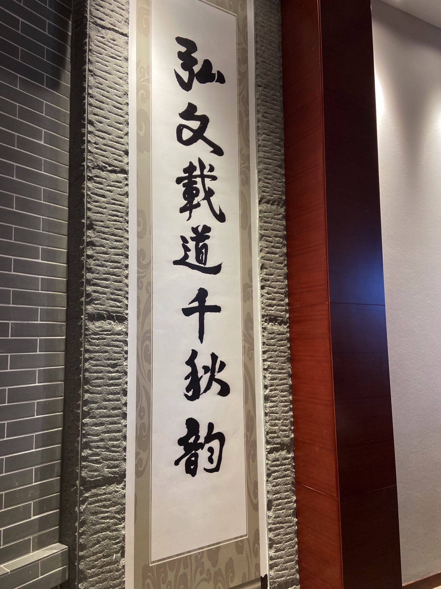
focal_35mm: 26
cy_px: 294
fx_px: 442
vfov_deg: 67.3
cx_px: 220
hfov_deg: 53.1
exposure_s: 1/100
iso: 125
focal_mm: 4.25
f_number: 1.8
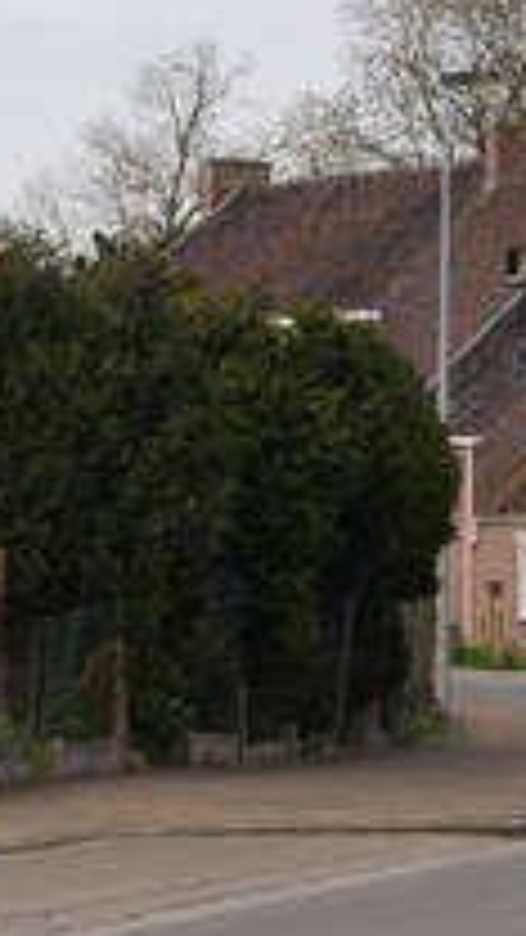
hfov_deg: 7.1
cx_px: 54
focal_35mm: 170
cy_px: 367
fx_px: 4222
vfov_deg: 12.6
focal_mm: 45
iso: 100
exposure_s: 1/125
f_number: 6.3
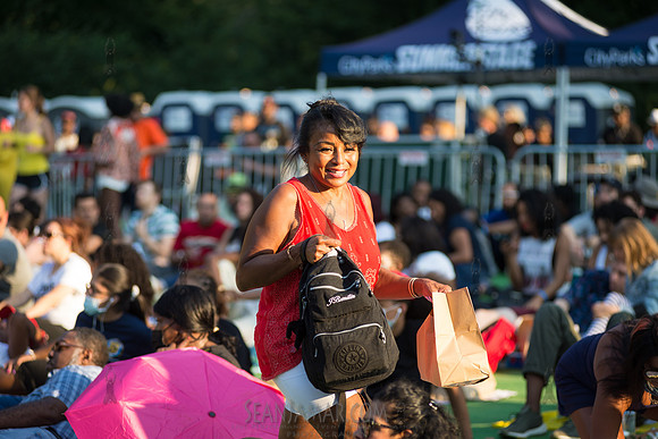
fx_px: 2834
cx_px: 329
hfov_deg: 13.2
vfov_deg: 8.9
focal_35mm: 155
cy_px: 220
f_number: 4
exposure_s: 1/500
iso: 200
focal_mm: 155
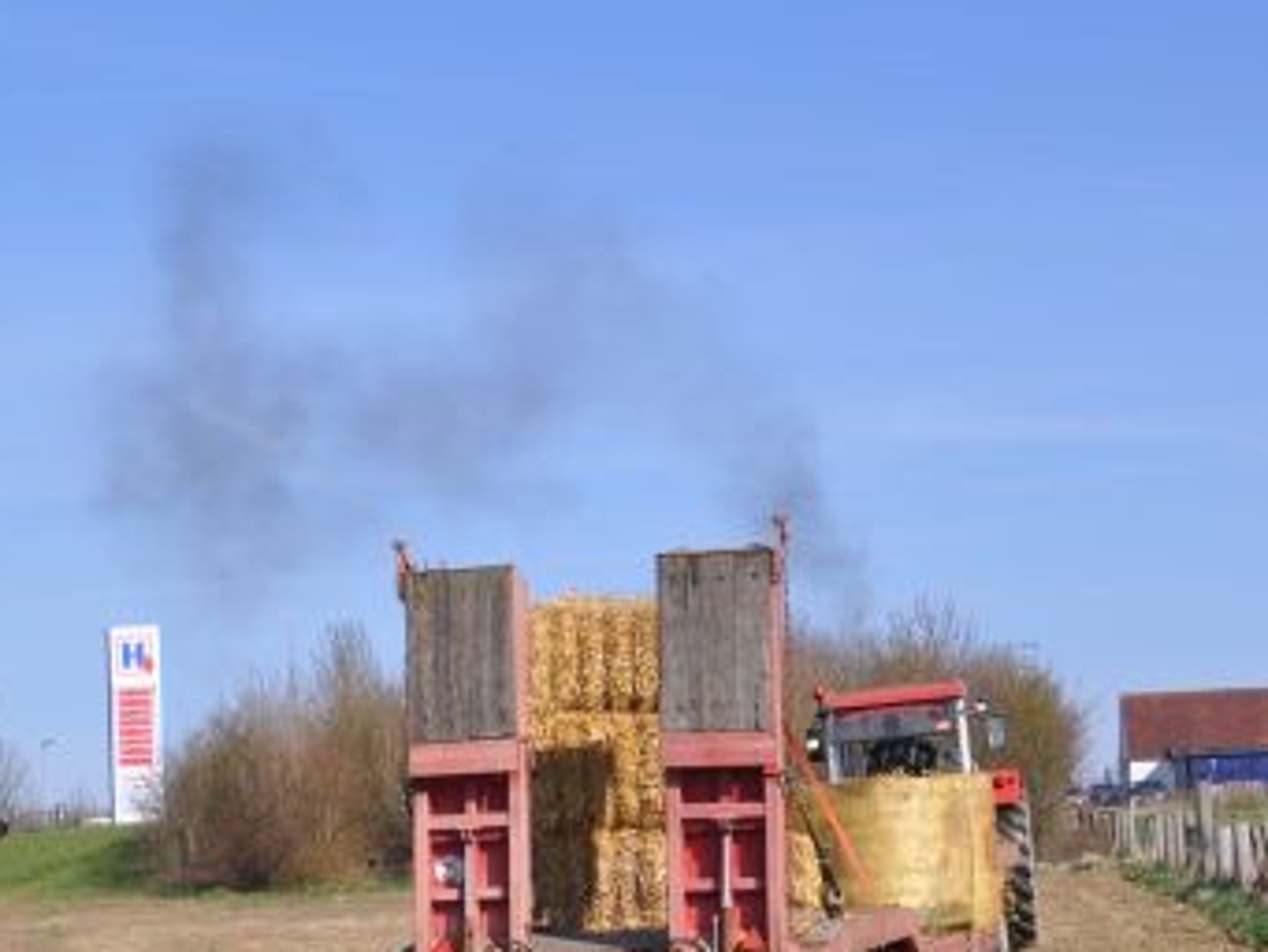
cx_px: 398
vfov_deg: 16.1
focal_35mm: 91
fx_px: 3339
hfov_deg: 21.4
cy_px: 764
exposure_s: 1/400
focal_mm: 27
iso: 200
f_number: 10
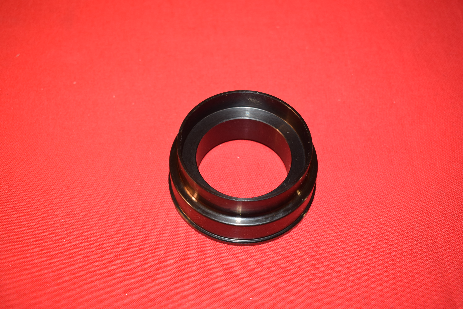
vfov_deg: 30.9
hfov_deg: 44.9
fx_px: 560
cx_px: 232
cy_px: 154
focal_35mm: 44
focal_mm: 29
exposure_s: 1/30
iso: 400
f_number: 5.6
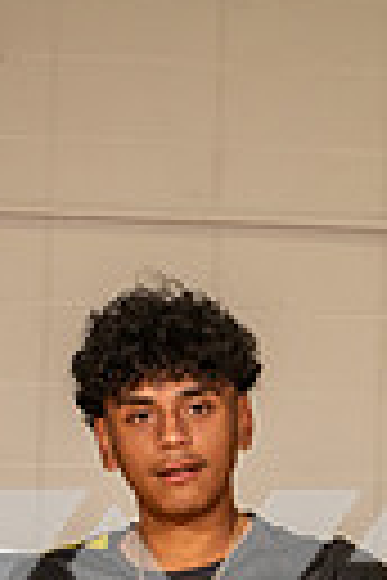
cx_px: 306
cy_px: 949
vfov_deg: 11.6
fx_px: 2693
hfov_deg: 8.2
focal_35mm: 167
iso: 800
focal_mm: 48
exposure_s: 1/320
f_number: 6.3
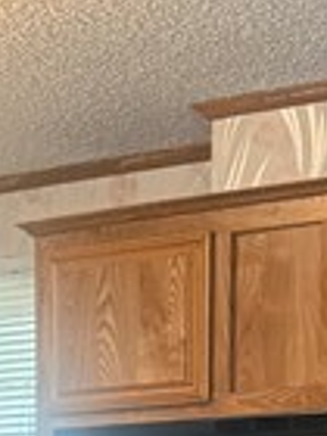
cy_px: 779
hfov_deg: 7.9
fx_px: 2217
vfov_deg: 10.6
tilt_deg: -4.1
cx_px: -405
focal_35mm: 176
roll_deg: +2.5
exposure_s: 1/120
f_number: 1.78
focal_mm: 6.76
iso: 320
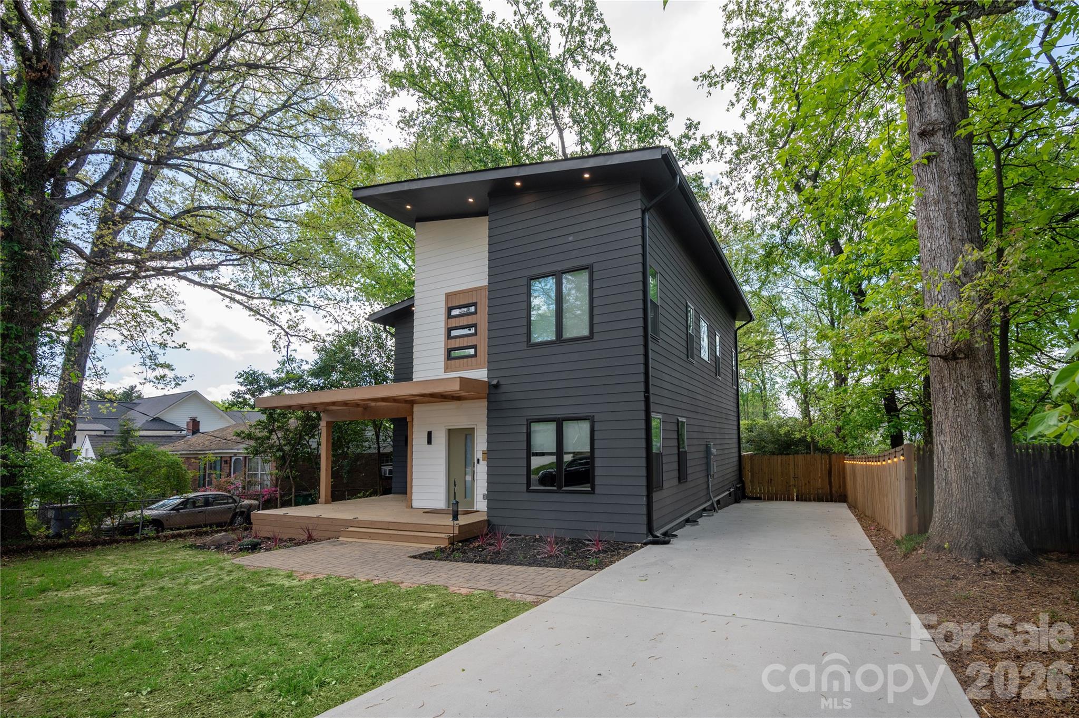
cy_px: 359
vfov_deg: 73.7
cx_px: 540
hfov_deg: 96.8
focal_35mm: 16
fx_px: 479
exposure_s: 1/250
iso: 160
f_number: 5.6
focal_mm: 16
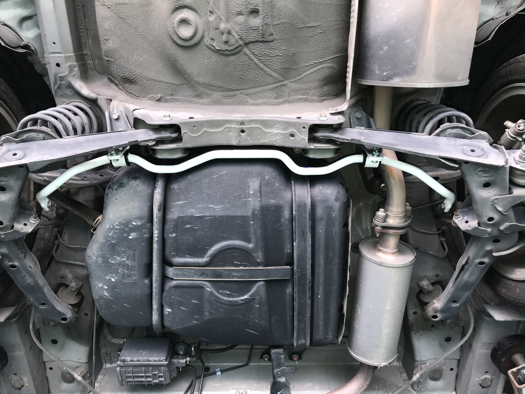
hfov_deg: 63.4
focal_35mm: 28
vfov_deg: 49.7
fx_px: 425
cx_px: 262
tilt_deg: +64.3
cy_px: 197
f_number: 1.8
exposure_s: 1/33
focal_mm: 3.99
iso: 25
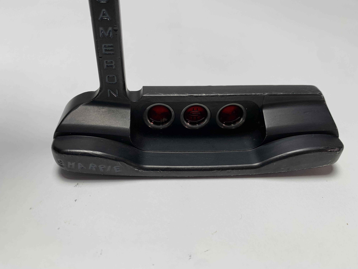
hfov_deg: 67.3
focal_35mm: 26
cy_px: 134
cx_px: 179
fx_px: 269
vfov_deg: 53.1
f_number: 1.8
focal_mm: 4.25
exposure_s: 1/284
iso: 25
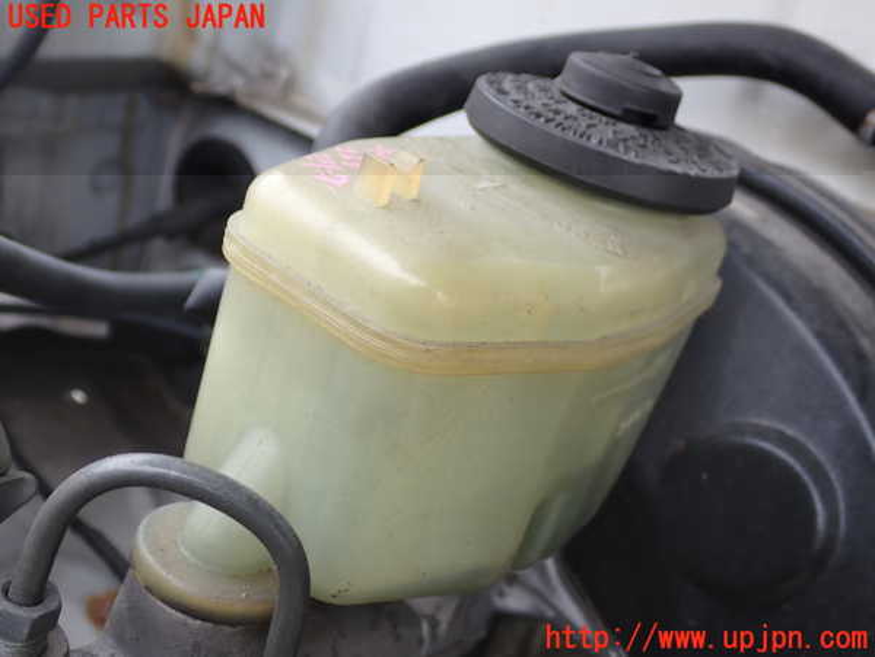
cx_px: 438
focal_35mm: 44
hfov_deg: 42.9
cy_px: 328
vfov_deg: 32.9
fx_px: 1112
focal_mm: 7.84
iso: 100
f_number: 2.9
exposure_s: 1/125
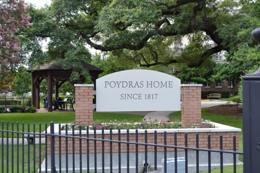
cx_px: 130
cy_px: 86
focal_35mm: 46
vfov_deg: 28.9
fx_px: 336
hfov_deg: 42.4
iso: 640
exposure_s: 1/500
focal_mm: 31
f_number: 4.2
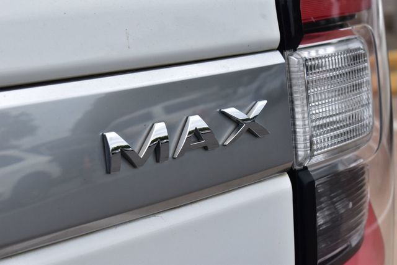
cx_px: 198
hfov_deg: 24.6
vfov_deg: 16.5
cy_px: 132
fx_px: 909
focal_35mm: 82
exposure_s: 1/400
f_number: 11
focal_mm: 55
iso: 400
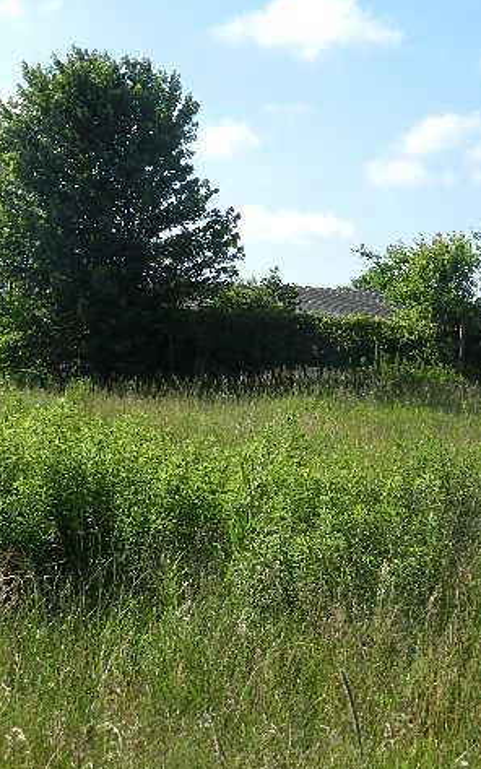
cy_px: 387
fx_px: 1593
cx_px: 297
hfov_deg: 17.2
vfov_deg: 27.1
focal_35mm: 76
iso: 160
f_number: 4.4
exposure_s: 1/1000
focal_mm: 9.4
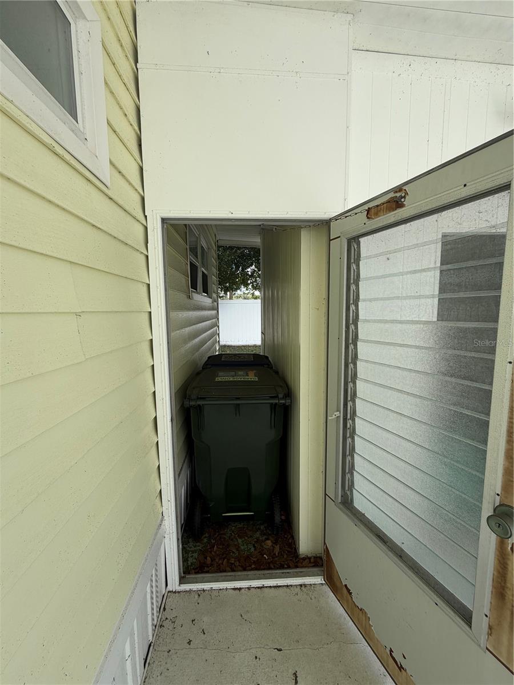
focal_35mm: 14
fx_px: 277
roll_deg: +0.8
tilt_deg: -7.0
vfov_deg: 102.1
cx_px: 257
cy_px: 342
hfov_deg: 85.7
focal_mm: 2.22
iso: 40
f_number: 2.2
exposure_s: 1/506
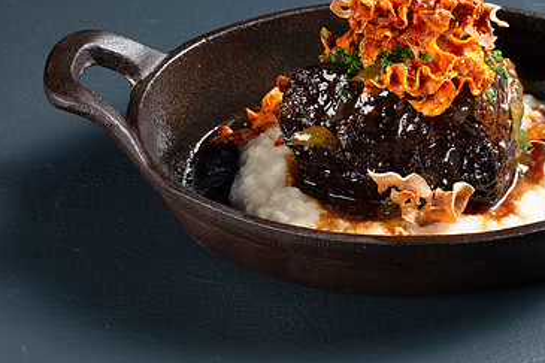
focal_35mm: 94
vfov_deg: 14.5
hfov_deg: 21.6
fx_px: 1422
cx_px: 363
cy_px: 136
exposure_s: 1/200
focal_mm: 50
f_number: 10
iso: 200
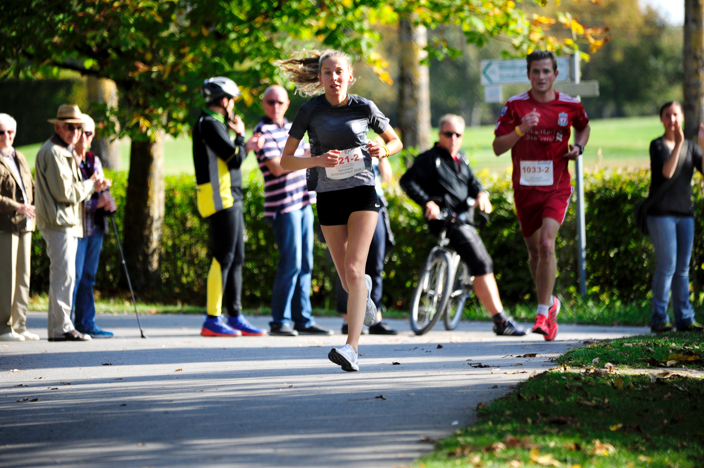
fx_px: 7817
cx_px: 352
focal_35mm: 400
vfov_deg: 3.4
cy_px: 234
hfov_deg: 5.2
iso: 800
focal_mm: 400
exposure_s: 1/1000
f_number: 6.3
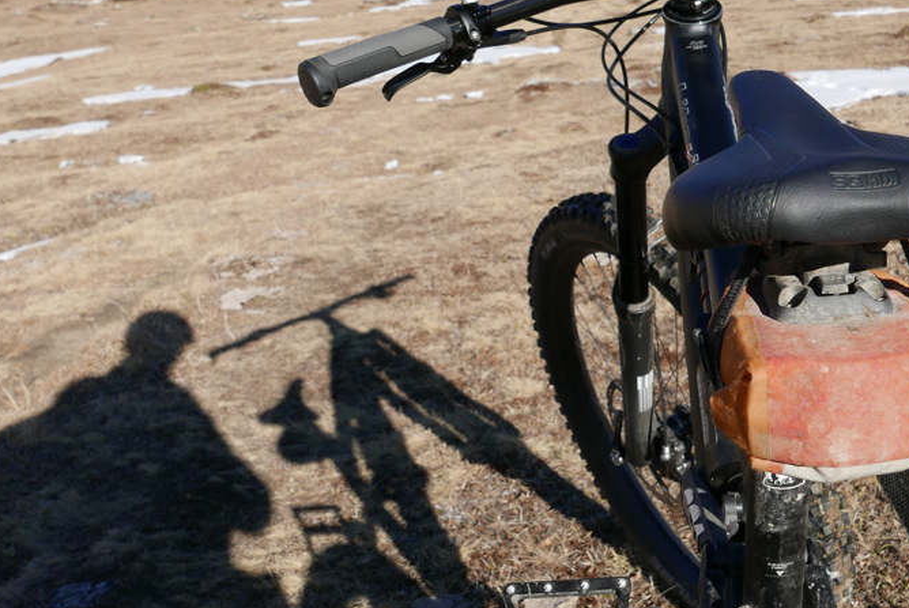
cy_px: 317
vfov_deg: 31.3
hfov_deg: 45.0
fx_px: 1087
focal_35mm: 43
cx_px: 567
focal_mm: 10.9
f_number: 5.6
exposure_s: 1/800
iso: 200
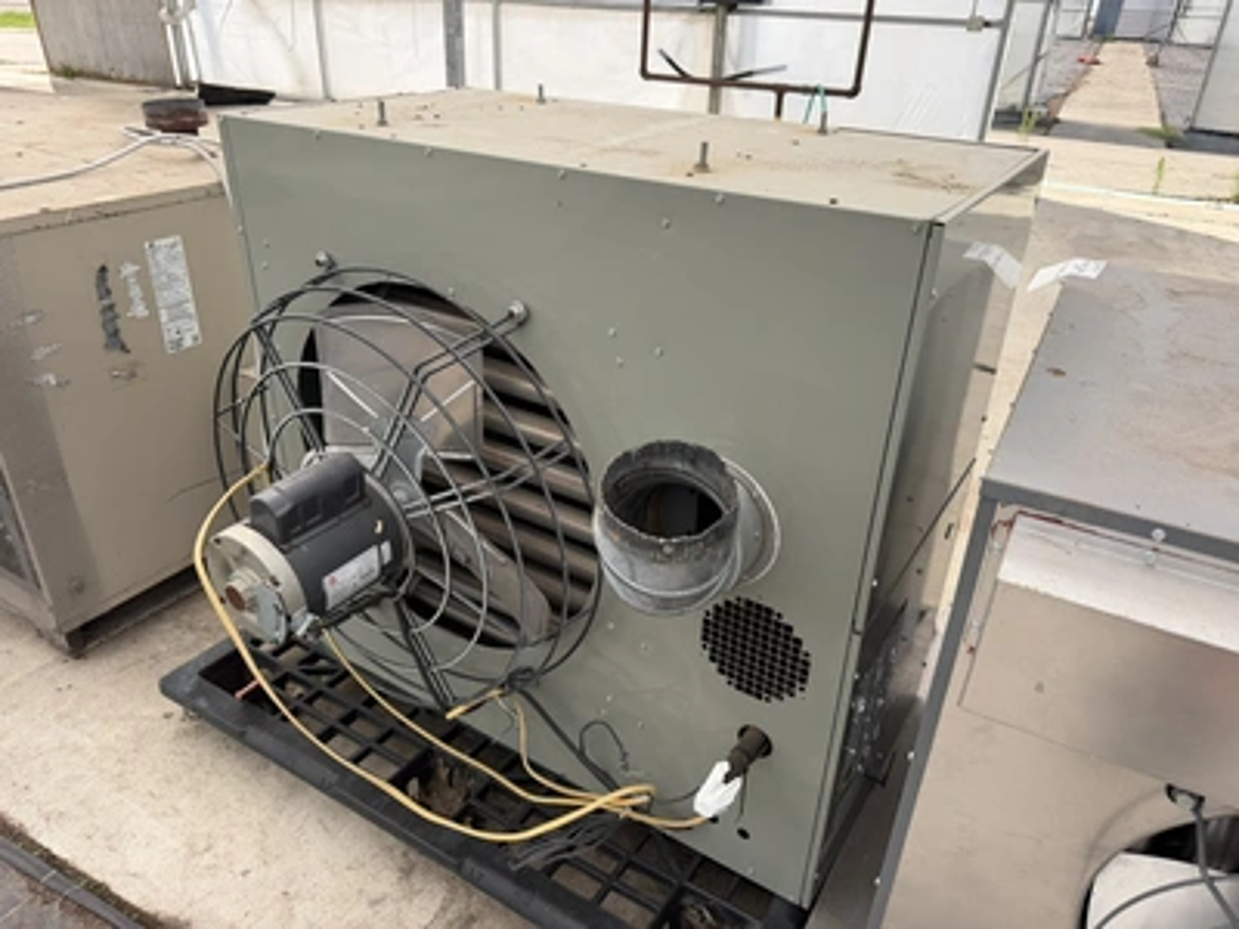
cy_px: 464
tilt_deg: -27.1
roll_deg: -1.3
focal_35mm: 24
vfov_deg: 56.8
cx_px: 620
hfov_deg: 71.6
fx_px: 859
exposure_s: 1/1812
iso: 80
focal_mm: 6.76
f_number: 1.78
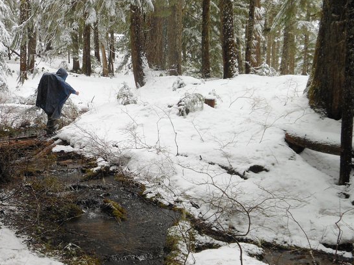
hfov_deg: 38.1
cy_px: 130
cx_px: 68
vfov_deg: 30.3
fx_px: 491
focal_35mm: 48
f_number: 3.3
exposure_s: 1/160
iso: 80
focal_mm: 5.2
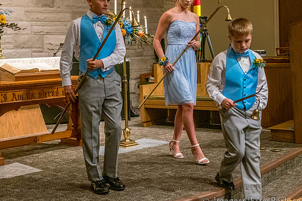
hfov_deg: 45.4
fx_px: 361
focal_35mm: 43
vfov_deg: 31.2
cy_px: 86
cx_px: 166
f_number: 3.5
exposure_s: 1/125
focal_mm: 35
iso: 3200
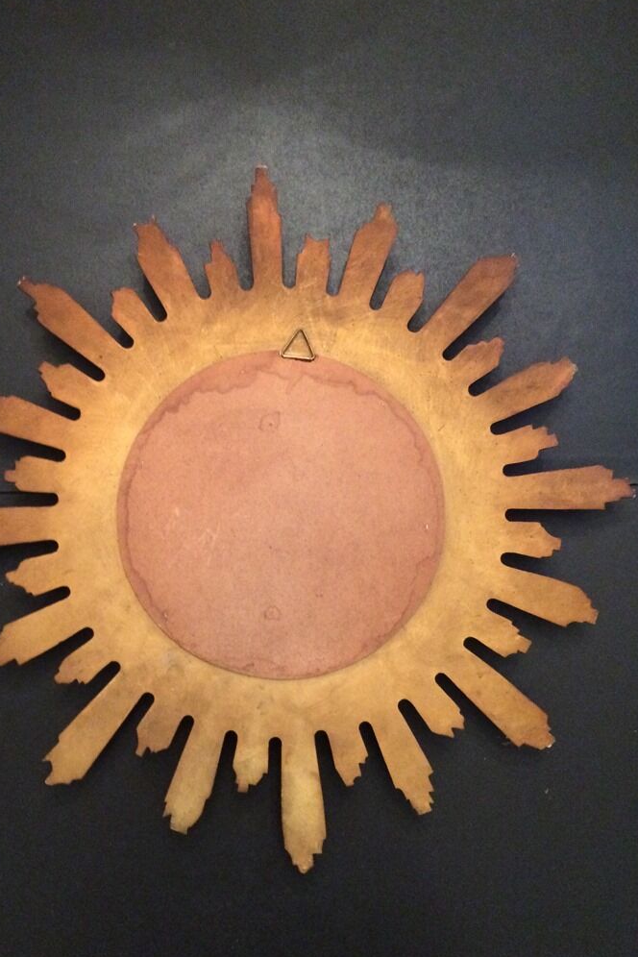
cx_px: 277
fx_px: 824
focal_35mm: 31
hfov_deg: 42.2
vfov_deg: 60.3
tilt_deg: -85.4
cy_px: 484
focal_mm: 4.15
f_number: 2.2
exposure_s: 1/17
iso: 500
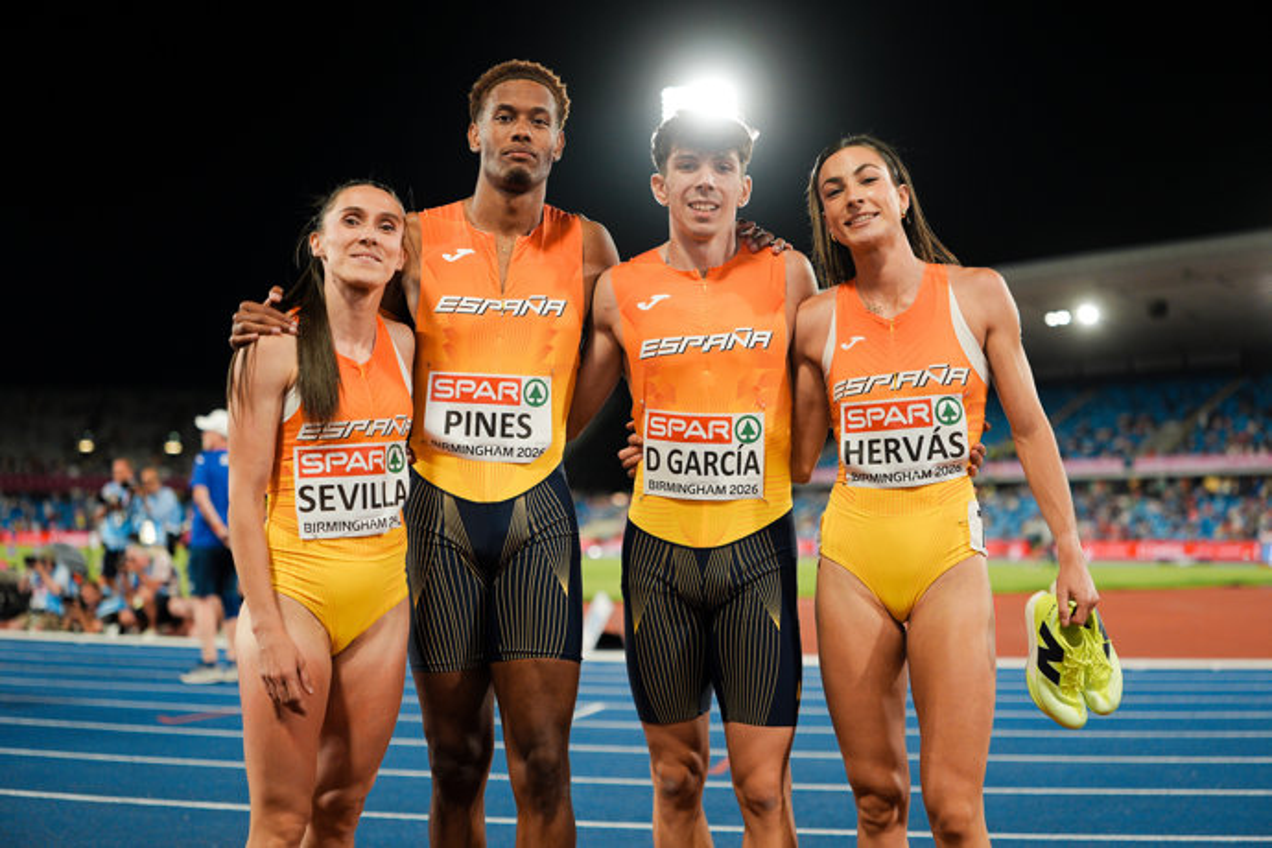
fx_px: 1767
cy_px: 424
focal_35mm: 50
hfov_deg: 39.6
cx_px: 636
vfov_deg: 27.0
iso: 1000
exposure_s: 1/1250
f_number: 2
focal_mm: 50
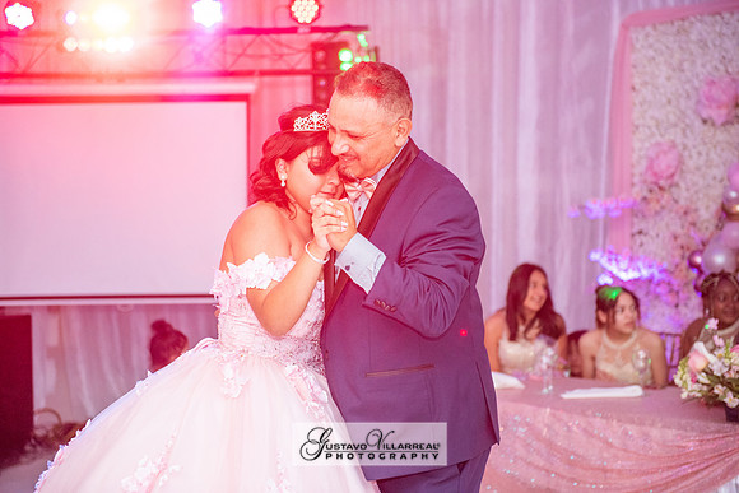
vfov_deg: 19.5
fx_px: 1437
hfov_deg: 28.8
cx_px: 370
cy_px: 246
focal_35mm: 70
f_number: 2.8
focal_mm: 70
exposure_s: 1/160
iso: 1250
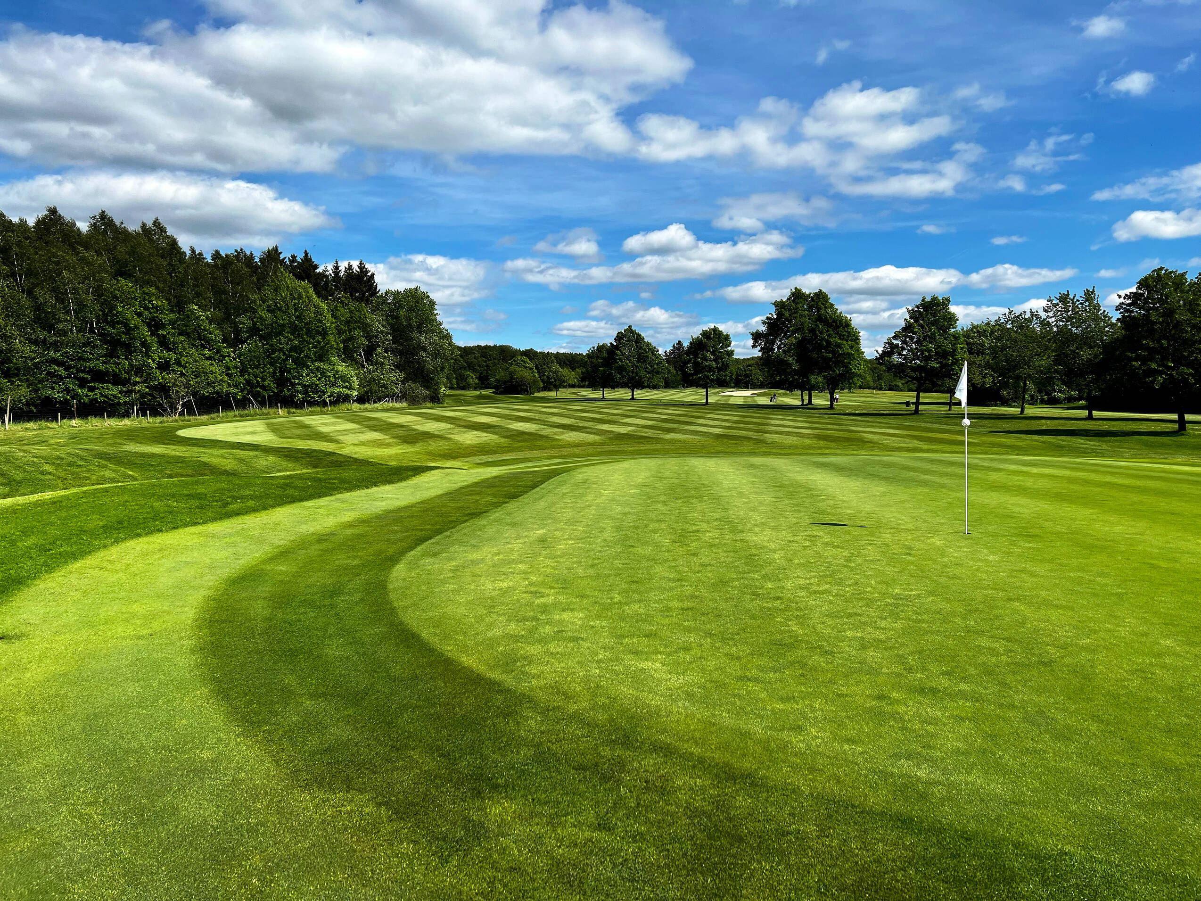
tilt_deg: -3.7
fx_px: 902
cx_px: 600
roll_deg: -0.7
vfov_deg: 53.1
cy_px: 450
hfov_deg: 67.3
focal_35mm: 26
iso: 50
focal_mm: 5.7
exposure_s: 1/5587
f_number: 1.5
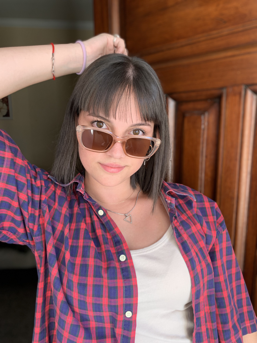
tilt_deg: -9.6
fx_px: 257
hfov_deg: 53.1
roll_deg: +1.6
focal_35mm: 26
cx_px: 128
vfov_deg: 67.3
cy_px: 172
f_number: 1.8
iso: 80
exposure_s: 1/121
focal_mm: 4.25
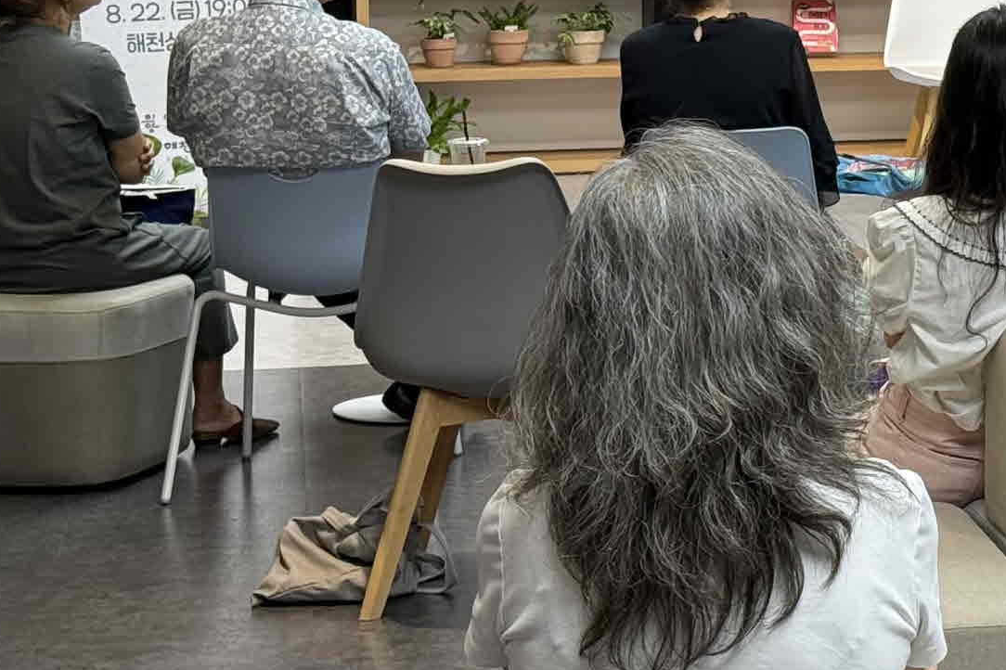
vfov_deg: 10.5
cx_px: 1226
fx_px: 3604
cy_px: -97
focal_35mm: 129
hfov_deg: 15.3
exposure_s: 1/120
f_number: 1.78
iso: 80
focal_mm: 6.76
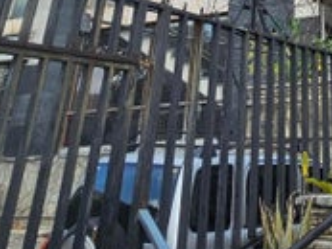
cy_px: -94
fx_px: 461
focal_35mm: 48
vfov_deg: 25.2
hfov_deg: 35.5
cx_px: 338
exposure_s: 1/981
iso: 50
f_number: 2.2
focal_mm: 2.2
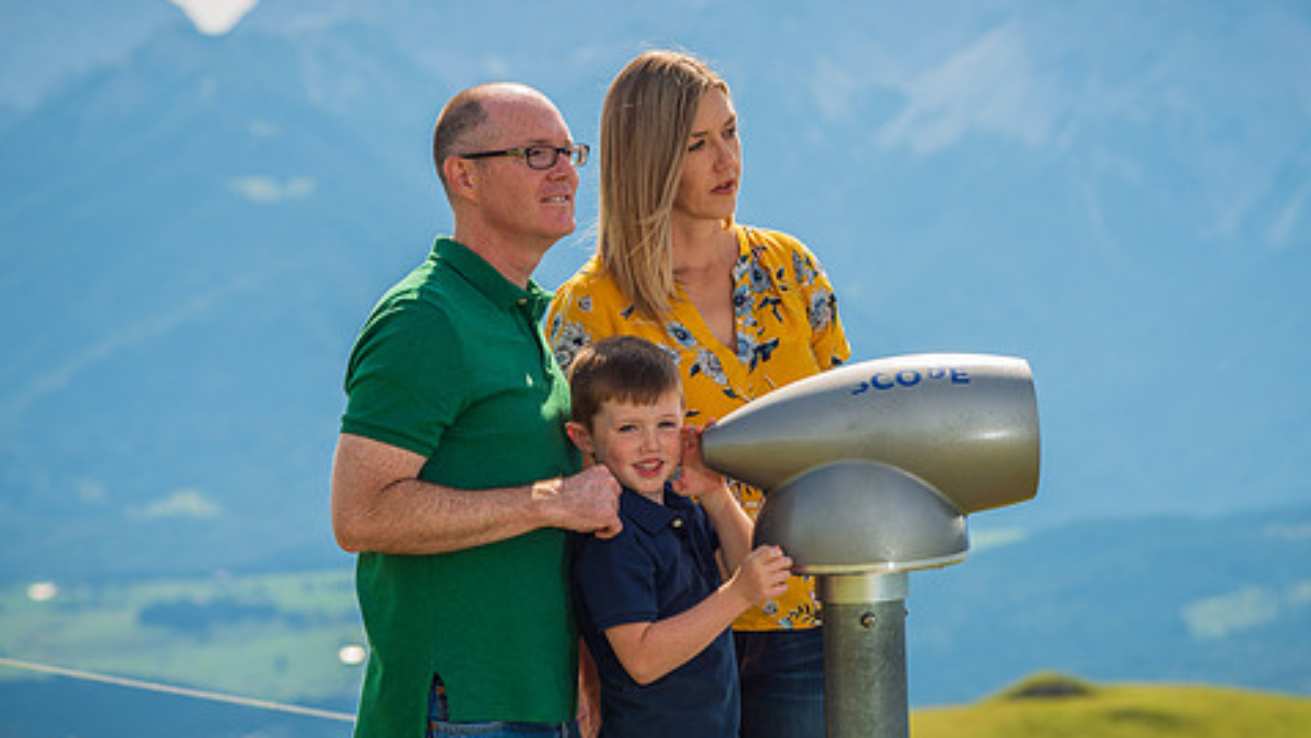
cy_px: 394
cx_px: 713
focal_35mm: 159
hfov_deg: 13.5
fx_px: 5528
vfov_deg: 7.6
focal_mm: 125
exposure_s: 1/320
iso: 100
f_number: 6.3
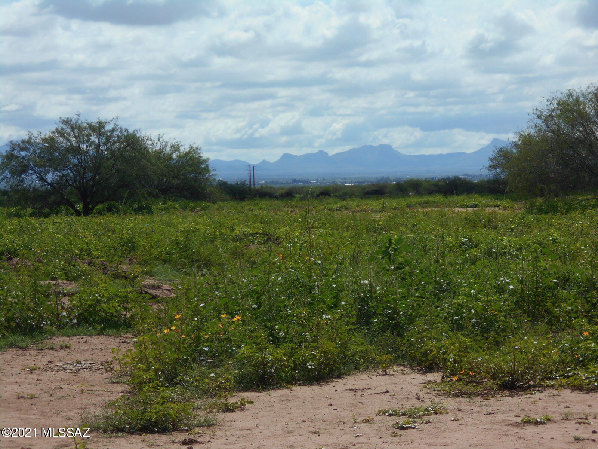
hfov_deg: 15.2
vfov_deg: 11.4
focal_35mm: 130
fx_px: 2246
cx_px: 299
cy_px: 224
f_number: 6.5
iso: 80
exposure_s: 1/640
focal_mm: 23
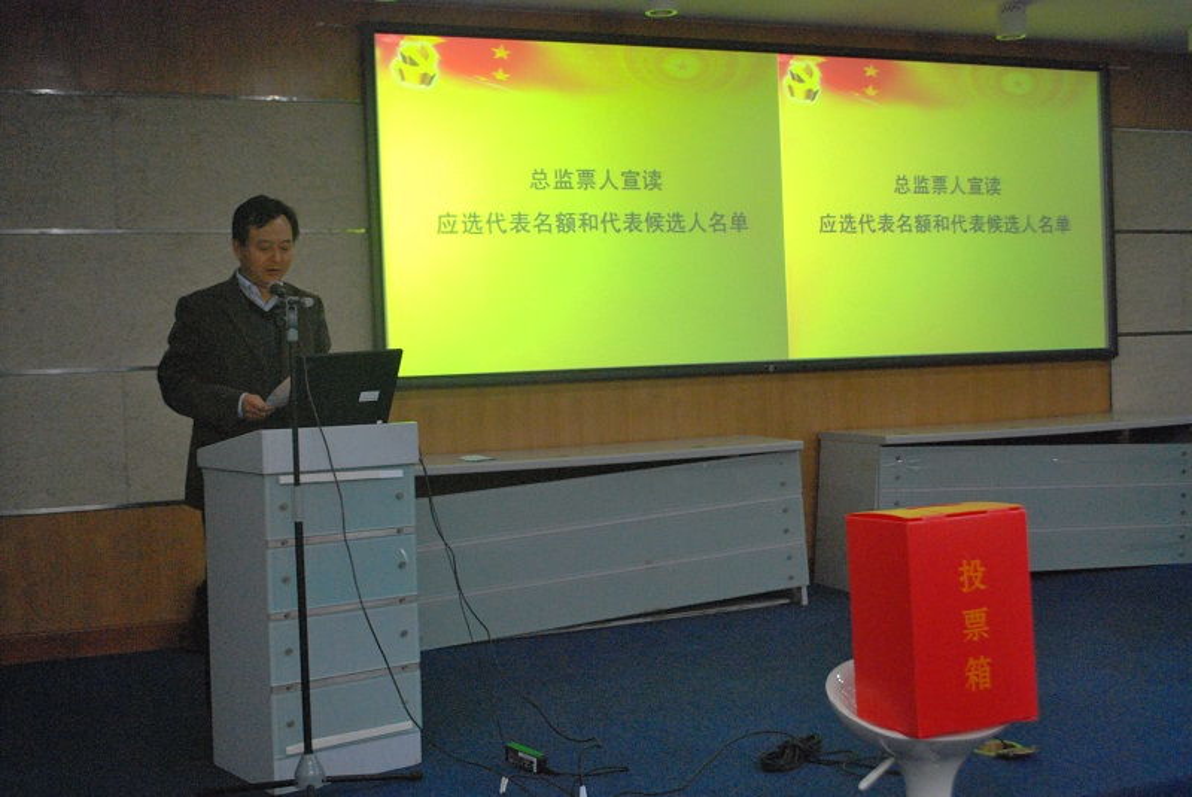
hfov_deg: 46.4
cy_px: 398
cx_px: 596
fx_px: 1392
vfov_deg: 32.0
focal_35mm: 42
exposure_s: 1/50
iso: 1600
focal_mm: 28
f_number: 4.5
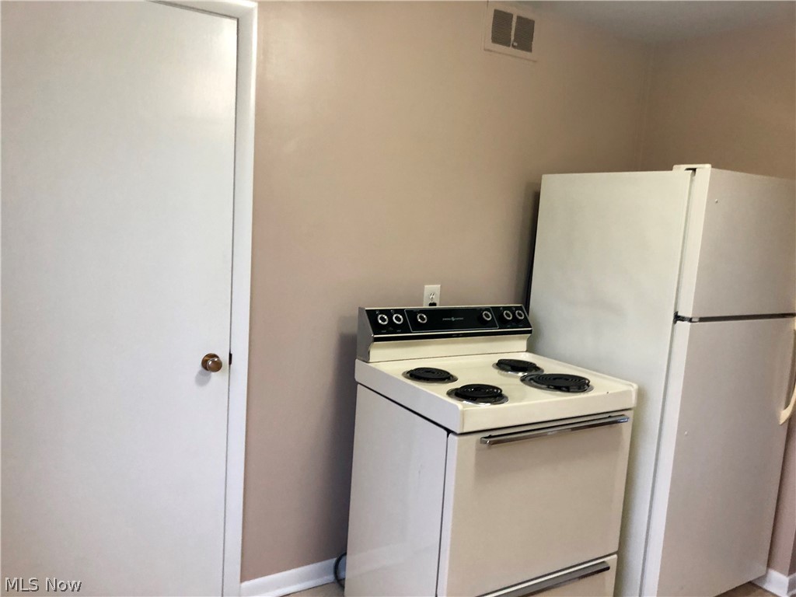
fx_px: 644
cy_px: 298
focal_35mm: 28
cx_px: 398
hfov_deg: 63.4
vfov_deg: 49.7
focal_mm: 3.99
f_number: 1.8
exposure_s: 1/15
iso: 50
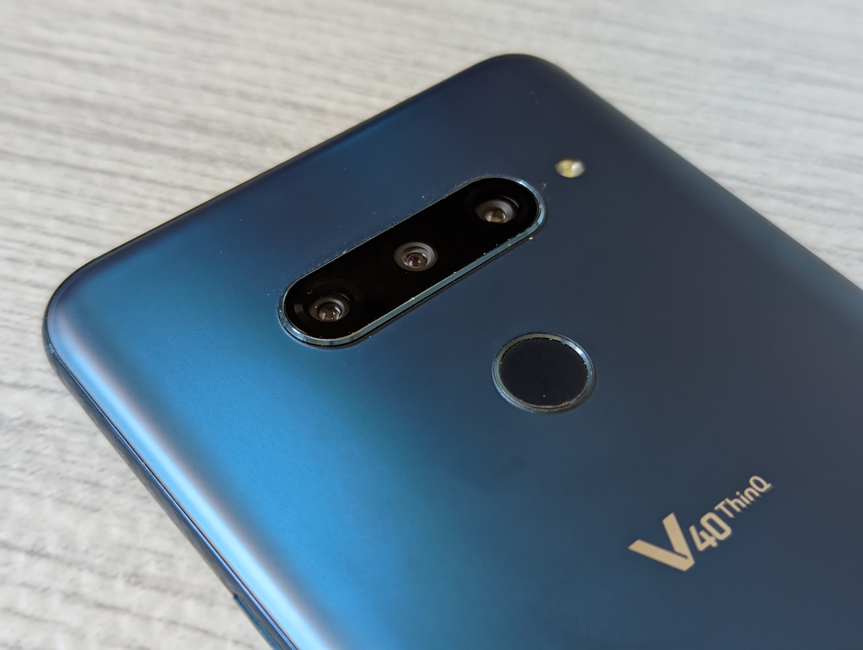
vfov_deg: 30.3
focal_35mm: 48
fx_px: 1198
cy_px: 325
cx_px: 432
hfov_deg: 39.6
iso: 141
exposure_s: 1/24
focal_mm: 6.81
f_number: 1.85
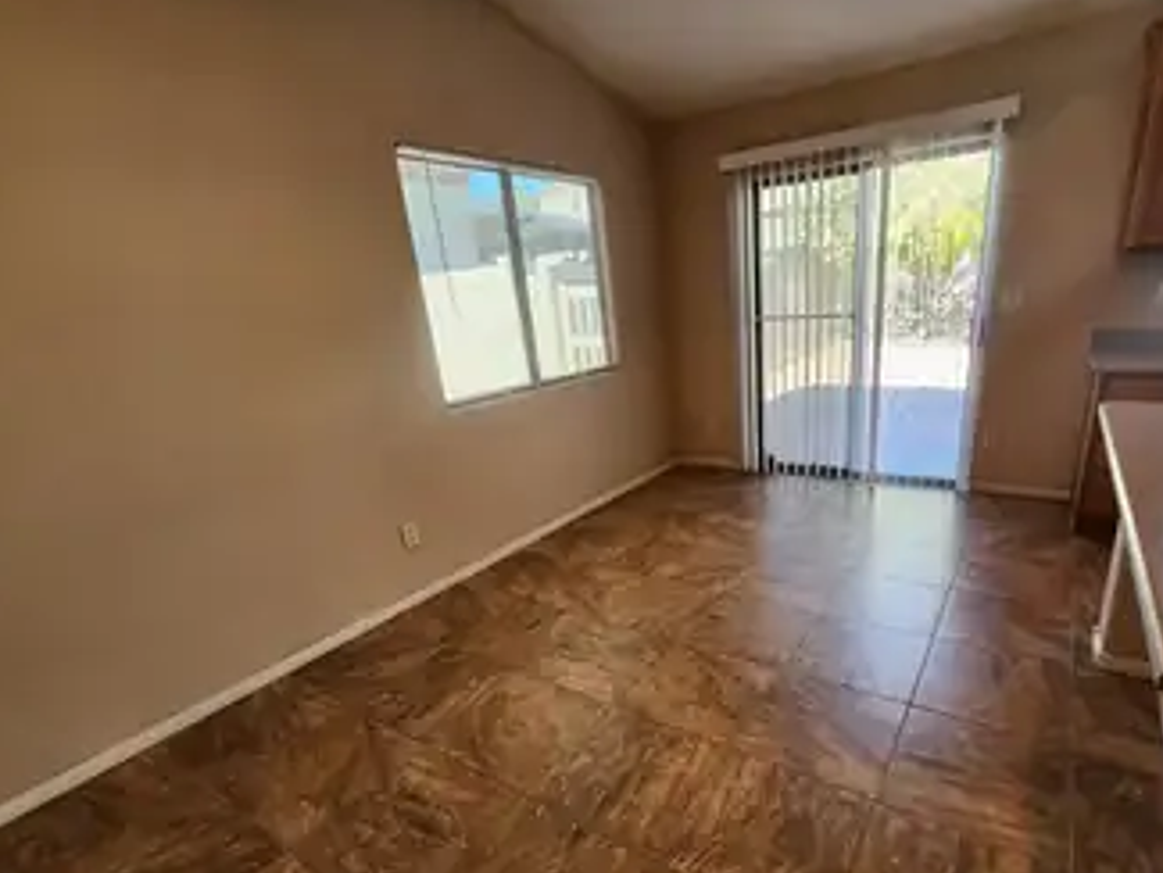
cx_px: 669
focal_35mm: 16
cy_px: 512
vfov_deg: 77.5
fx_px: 538
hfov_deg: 93.8
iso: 64
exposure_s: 1/60
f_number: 2.2
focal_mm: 2.2
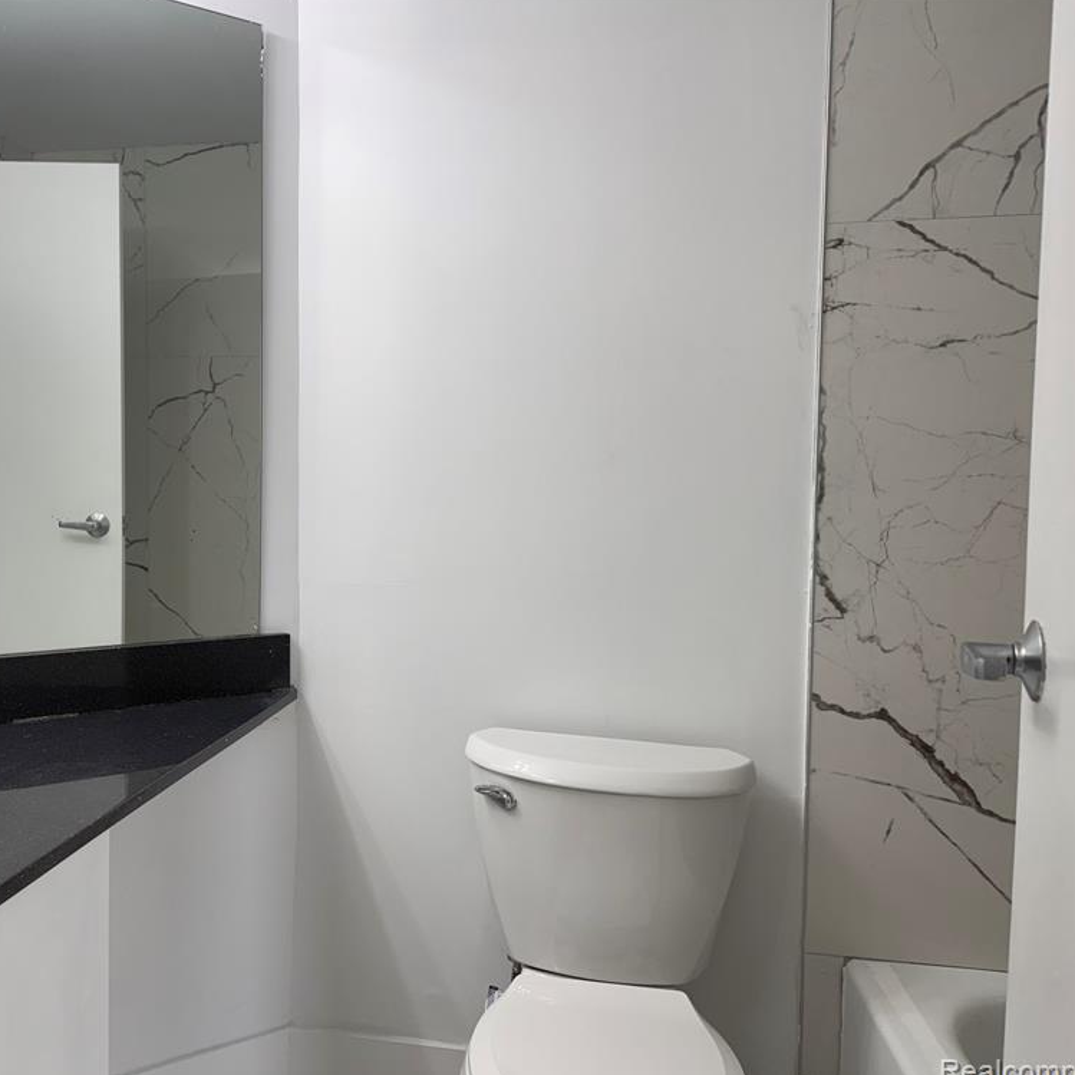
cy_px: 543
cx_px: 350
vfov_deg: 55.6
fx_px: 1019
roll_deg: -0.9
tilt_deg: -3.4
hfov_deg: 54.4
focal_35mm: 29
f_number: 1.78
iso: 50
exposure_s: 1/131
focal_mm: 6.76
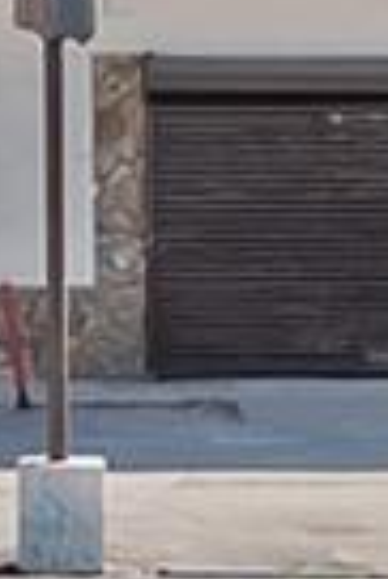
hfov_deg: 4.3
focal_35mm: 317
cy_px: -183
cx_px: 307
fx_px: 5111
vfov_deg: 6.4
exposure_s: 1/320
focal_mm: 18
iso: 100
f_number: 8
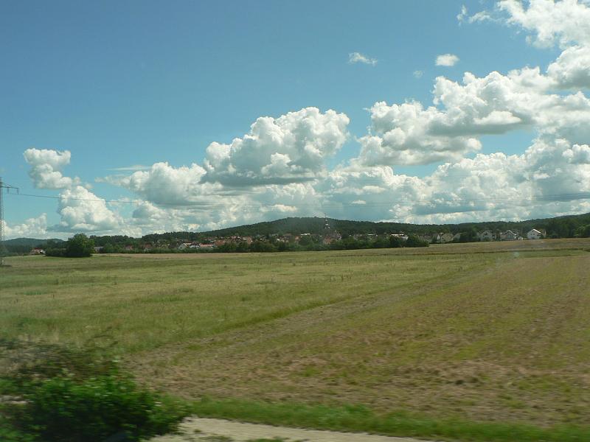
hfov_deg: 51.4
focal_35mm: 36
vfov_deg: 39.7
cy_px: 221
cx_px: 295
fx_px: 614
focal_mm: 6
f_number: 4.5
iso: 80
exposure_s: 1/400
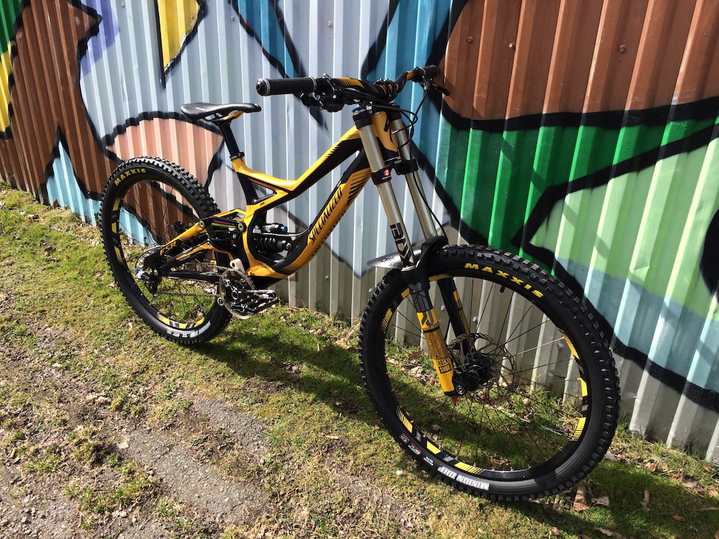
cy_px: 270
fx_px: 602
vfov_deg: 48.2
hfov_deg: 61.7
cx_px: 360
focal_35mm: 29
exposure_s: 1/954
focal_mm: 4.15
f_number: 2.2
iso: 32
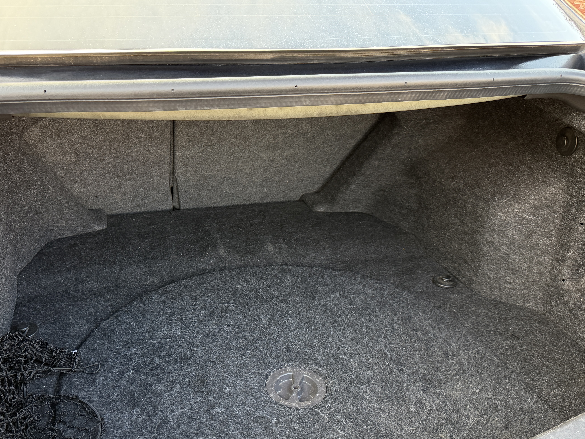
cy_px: 295
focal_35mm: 33
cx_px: 261
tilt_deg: -31.7
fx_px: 558
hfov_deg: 55.2
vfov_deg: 42.3
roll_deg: -2.3
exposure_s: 1/147
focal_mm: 6.76
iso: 200
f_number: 1.78
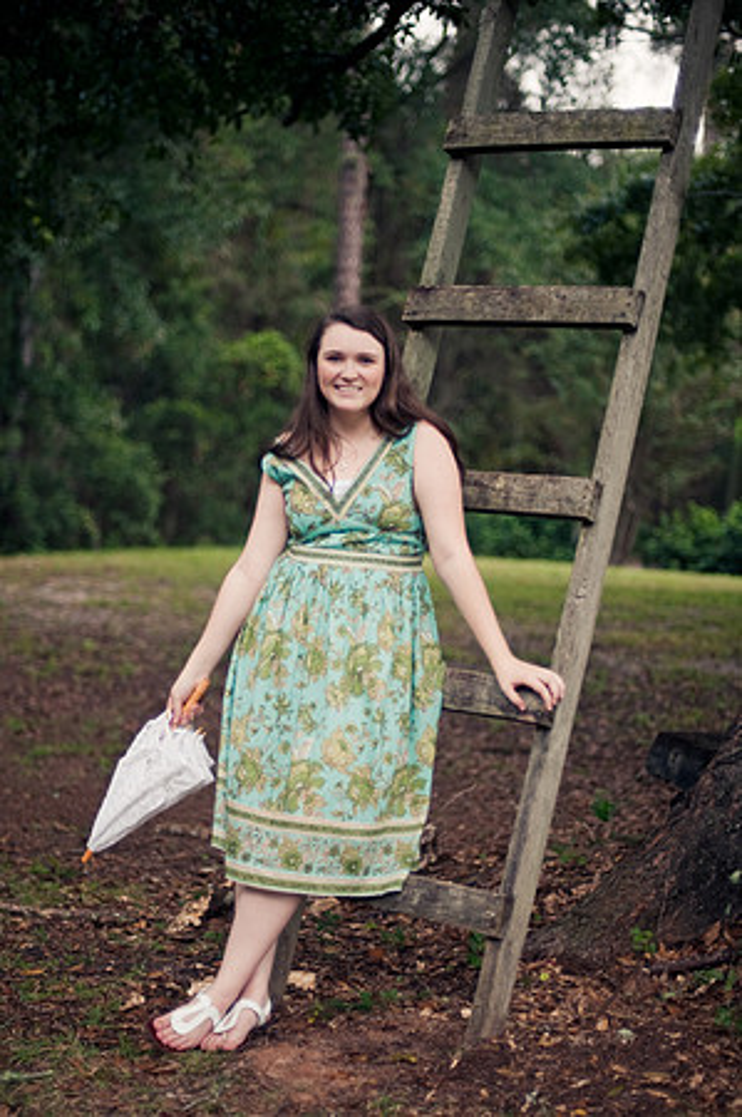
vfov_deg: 39.6
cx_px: 371
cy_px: 558
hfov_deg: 26.9
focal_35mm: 50
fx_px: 1549
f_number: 1.4
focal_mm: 50
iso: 200
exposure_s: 1/125
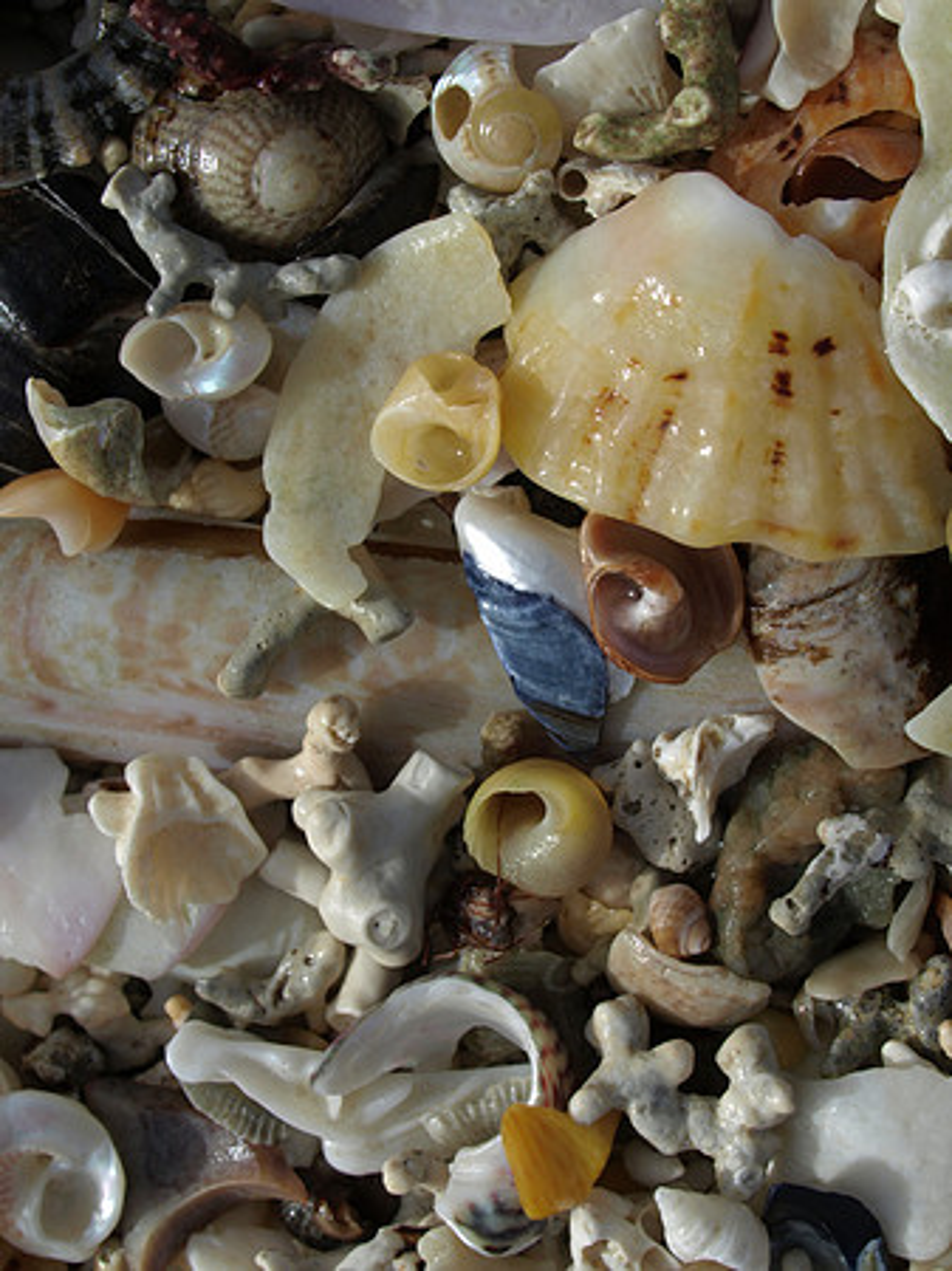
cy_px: 636
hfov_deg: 21.0
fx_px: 2569
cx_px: 476
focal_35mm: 70
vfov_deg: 27.8
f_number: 13
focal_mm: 35
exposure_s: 1/160
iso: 100
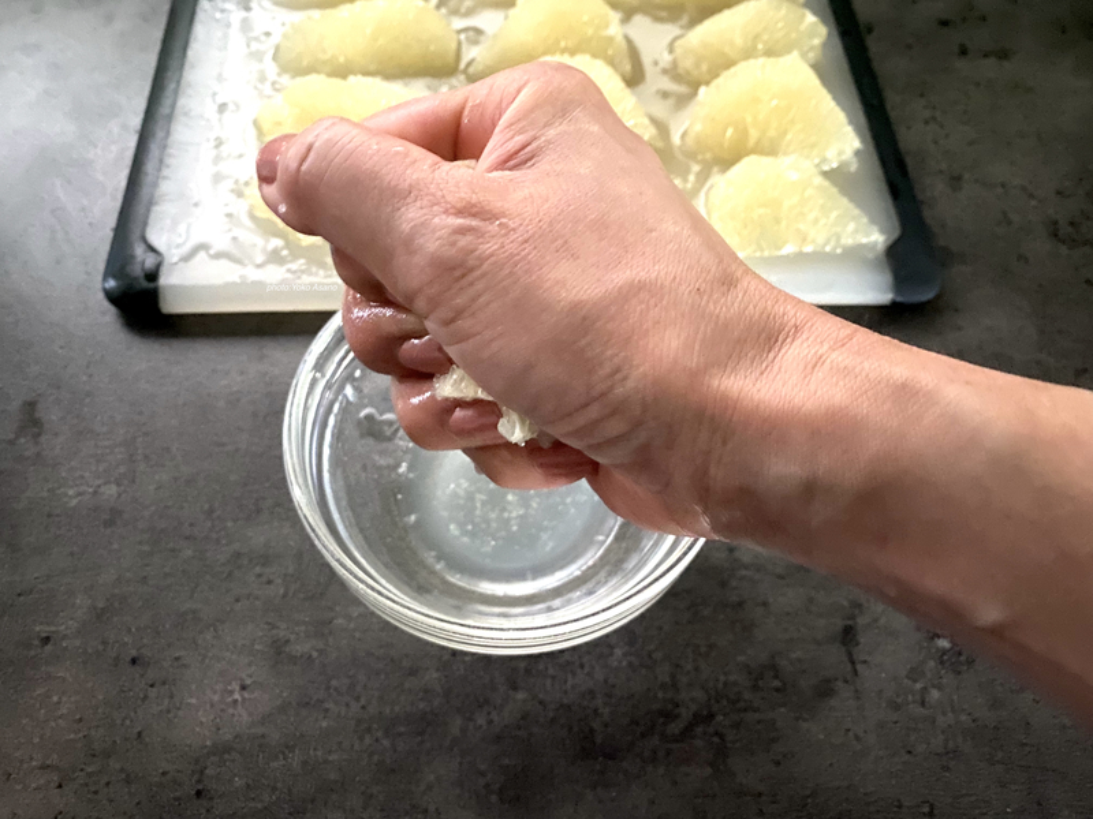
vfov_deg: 53.1
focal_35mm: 26
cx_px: 546
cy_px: 410
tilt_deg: -61.3
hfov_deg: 67.3
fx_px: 821
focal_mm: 4.25
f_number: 1.8
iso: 640
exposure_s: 1/8
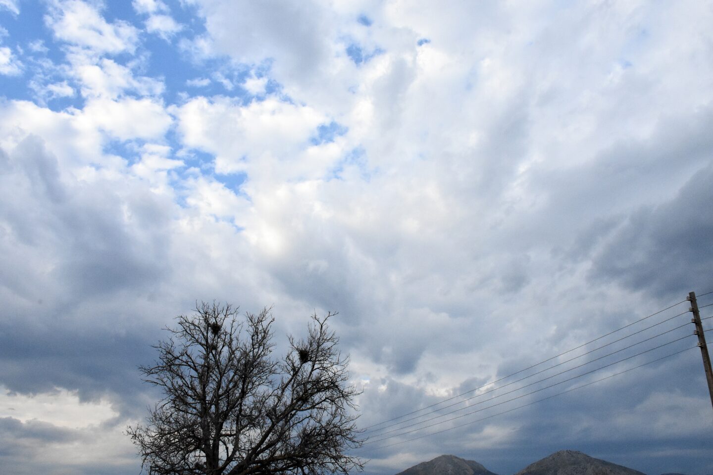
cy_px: 238
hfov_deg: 61.9
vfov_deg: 43.6
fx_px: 594
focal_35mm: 30
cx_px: 356
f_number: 18
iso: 4000
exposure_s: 1/1250
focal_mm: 20
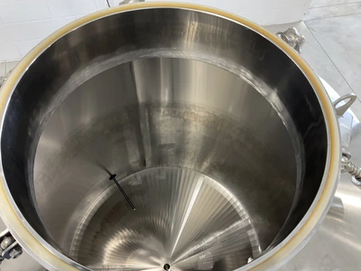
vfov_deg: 48.2
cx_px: 180
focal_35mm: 29
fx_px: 302
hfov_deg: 61.7
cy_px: 136
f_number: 1.8
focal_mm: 3
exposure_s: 1/60
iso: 125
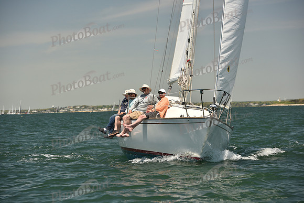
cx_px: 152
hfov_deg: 14.7
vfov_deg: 9.8
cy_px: 102
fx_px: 1182
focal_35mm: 140
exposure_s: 1/800
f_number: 5.6
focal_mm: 140
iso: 250
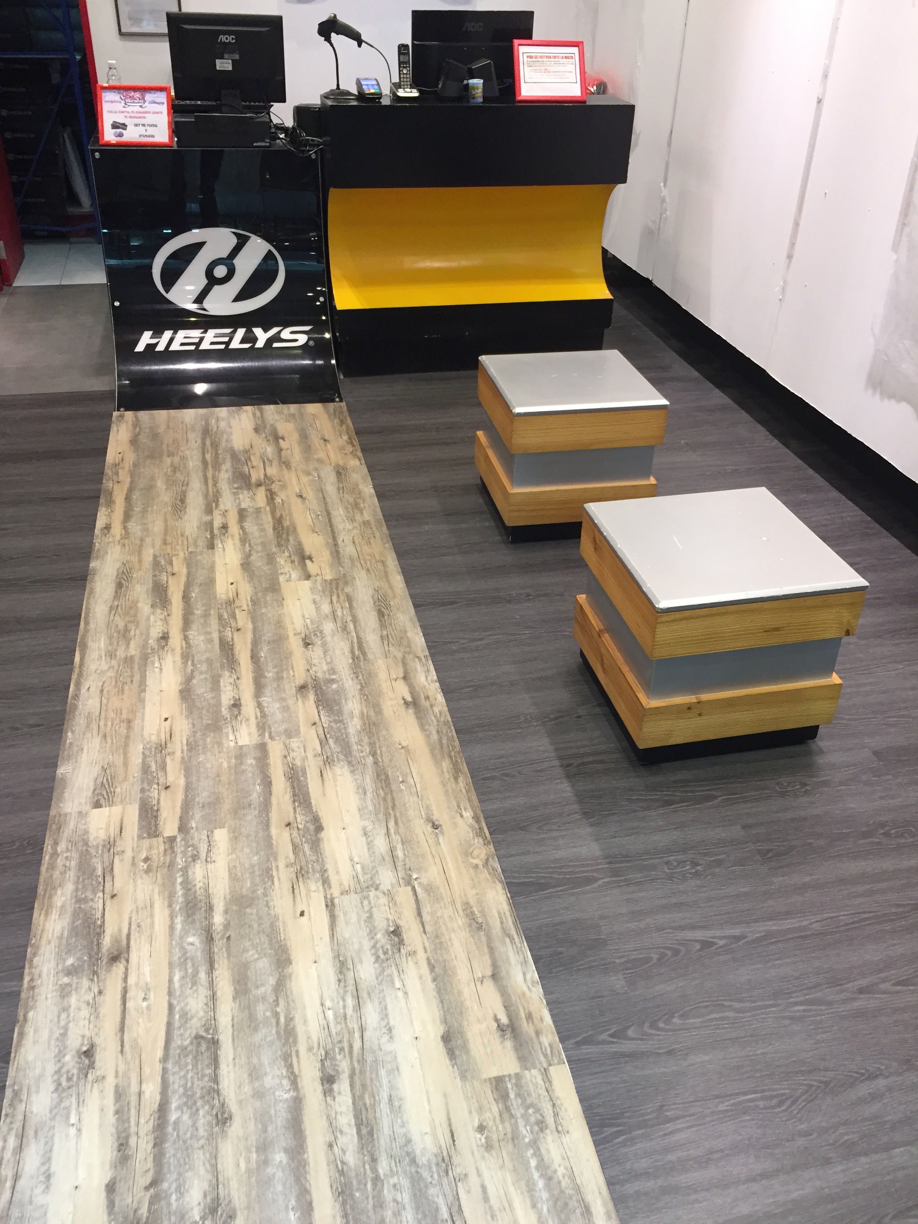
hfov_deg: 48.2
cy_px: 612
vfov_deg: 61.7
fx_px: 1025
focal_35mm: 29
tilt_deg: -33.1
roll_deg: -2.4
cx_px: 459
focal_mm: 4.15
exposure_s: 1/30
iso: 125
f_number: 2.2
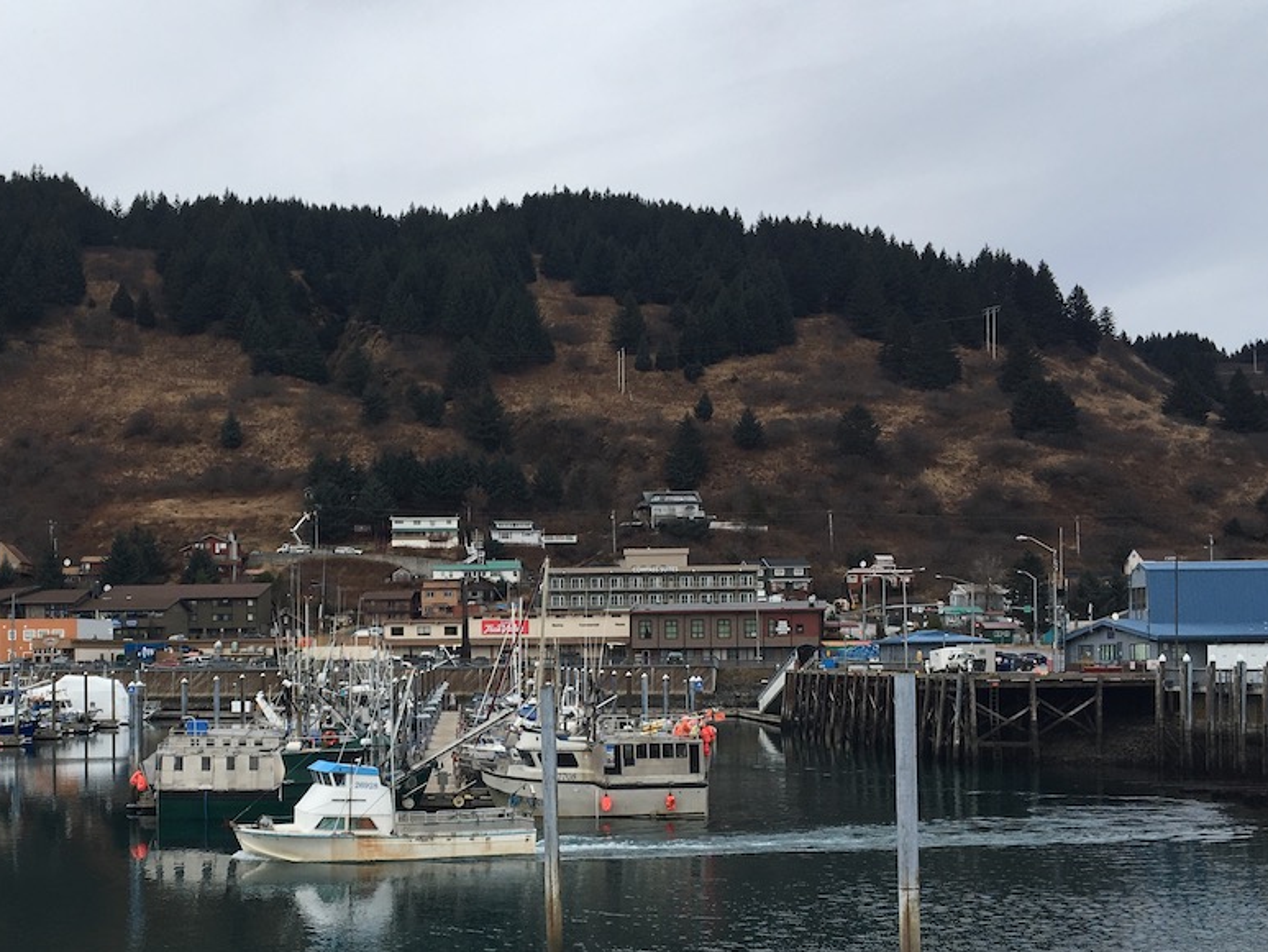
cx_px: 426
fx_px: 1759
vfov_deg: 30.0
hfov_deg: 39.2
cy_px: 657
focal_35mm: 48
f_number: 2.2
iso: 25
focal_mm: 4.15
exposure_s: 1/569
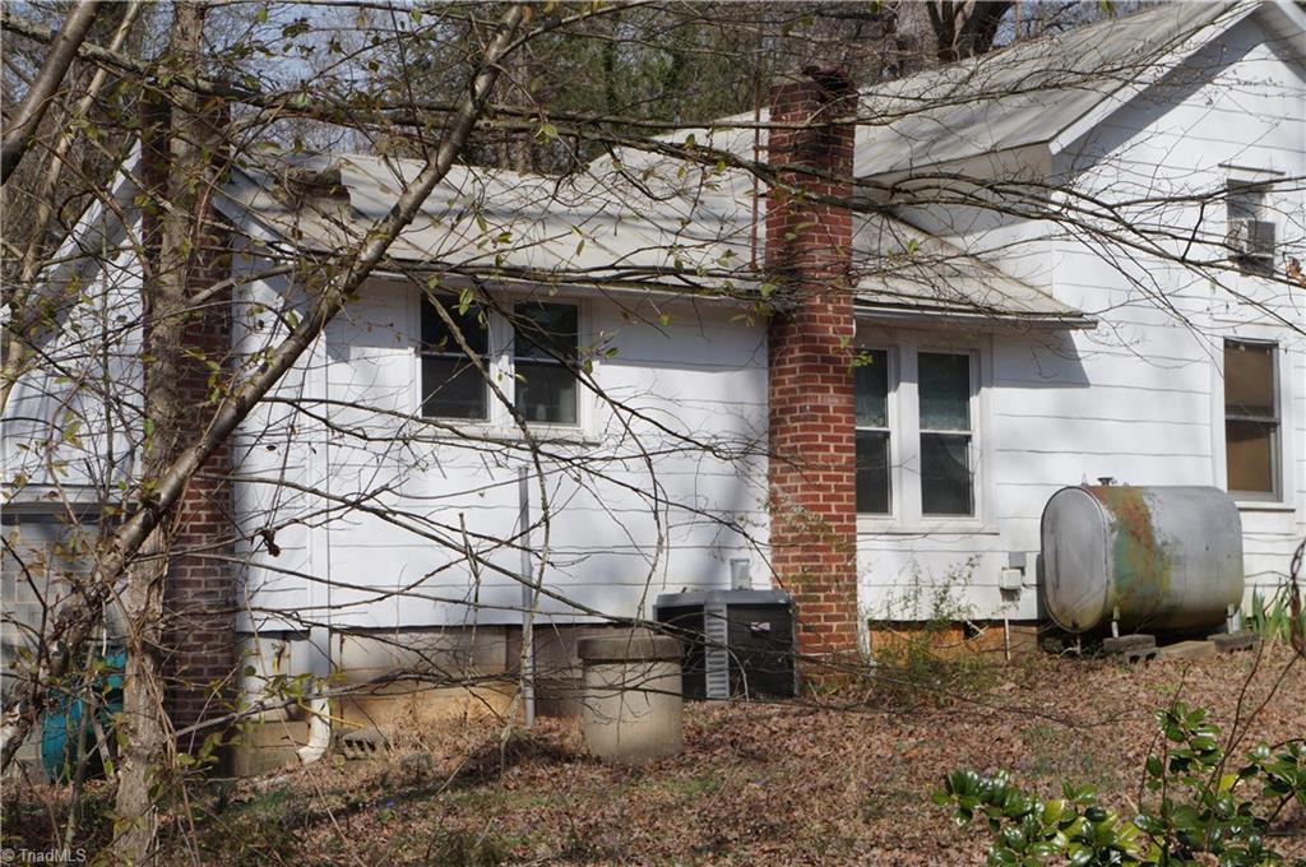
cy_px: 434
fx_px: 2772
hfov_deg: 26.5
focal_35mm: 76
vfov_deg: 17.8
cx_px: 653
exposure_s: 1/200
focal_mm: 51
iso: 100
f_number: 11
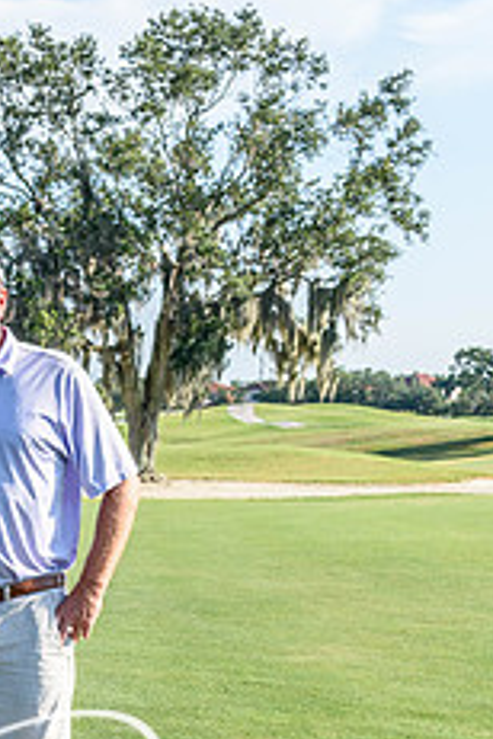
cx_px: -288
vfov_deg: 20.6
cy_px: 587
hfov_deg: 13.1
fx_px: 2013
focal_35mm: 98
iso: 200
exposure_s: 1/320
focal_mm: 26
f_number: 9
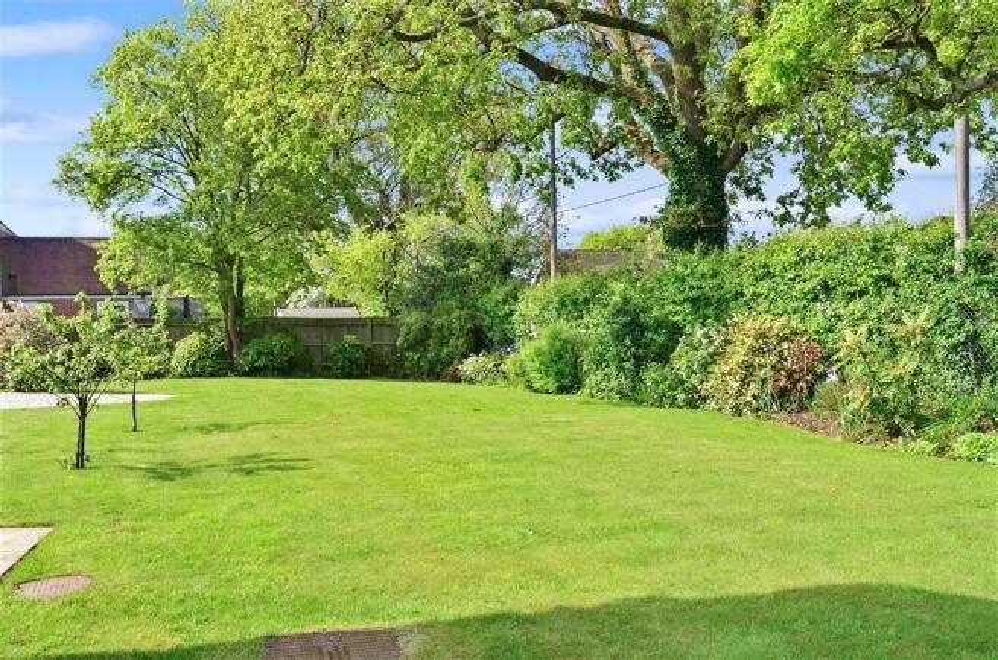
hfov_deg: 53.2
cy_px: 330
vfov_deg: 36.7
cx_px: 499
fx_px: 996
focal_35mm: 36
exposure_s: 1/50
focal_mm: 24
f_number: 14
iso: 200
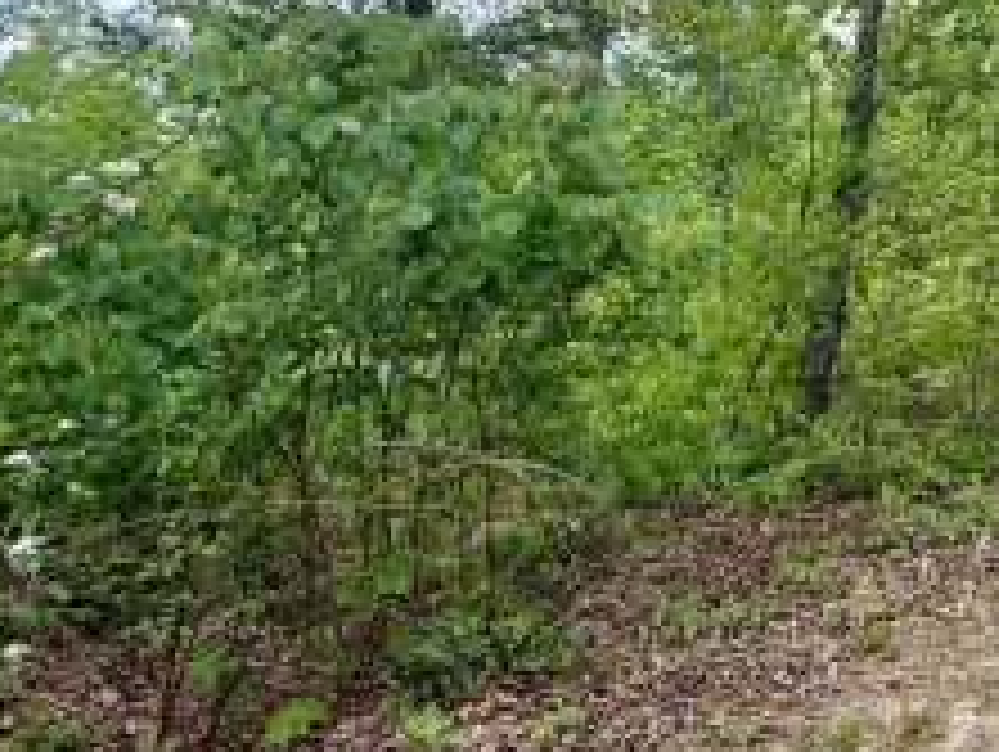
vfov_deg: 33.6
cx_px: 1118
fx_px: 1213
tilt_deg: +3.0
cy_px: 167
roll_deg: -1.1
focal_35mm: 42
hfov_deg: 37.1
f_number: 2.2
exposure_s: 1/486
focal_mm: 2.22
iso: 64
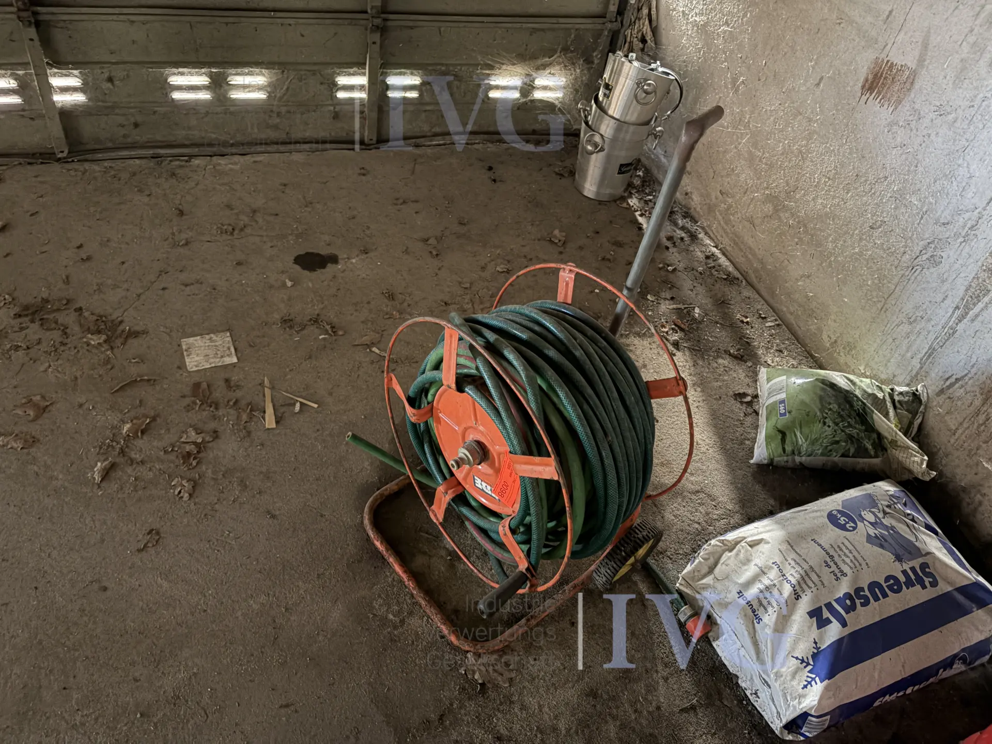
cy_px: 372
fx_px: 745
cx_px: 496
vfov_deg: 53.1
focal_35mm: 26
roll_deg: -10.5
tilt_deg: -43.3
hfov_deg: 67.3
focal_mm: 5.96
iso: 1000
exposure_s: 1/21
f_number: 1.6
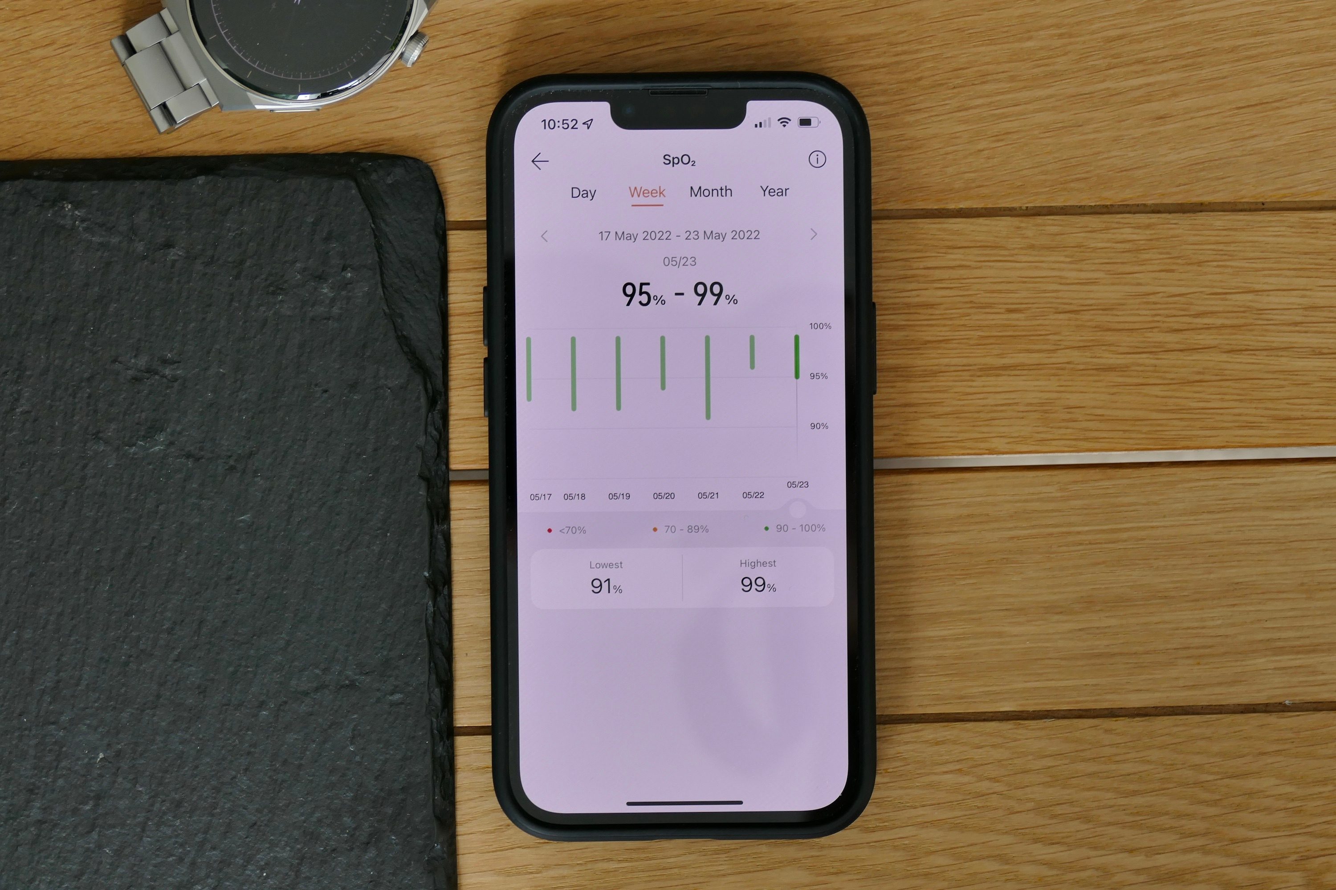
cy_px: 445
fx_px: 3896
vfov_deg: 13.0
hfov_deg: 19.5
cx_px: 668
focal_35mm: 105
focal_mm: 38.48
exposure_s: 1/80
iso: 125
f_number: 4.5
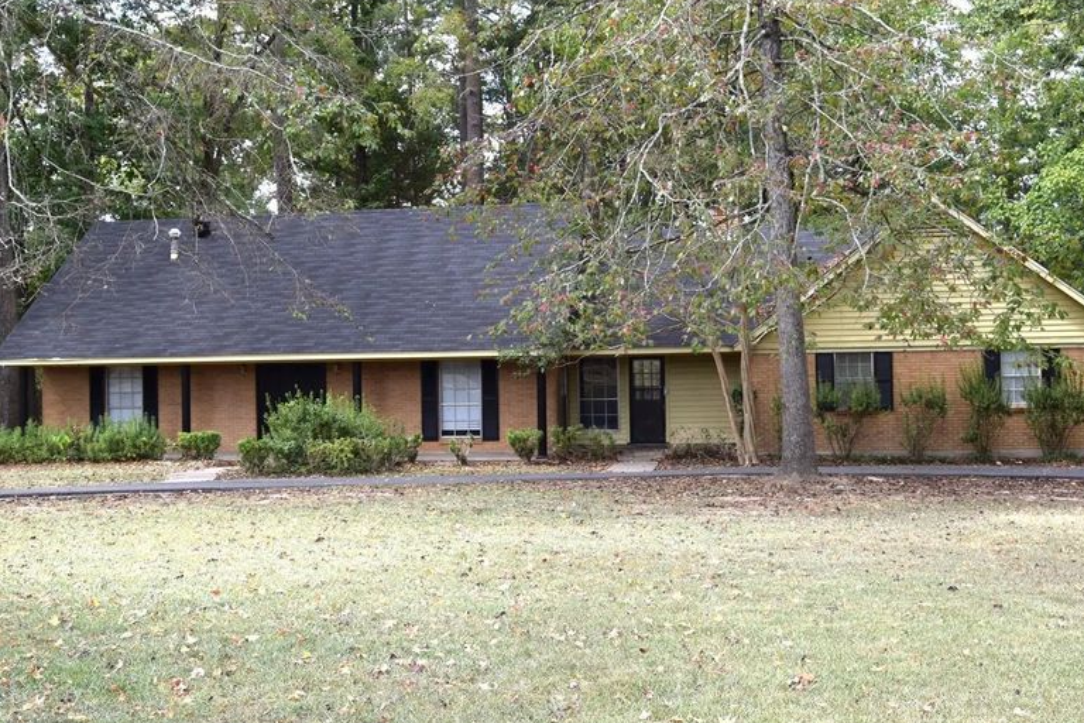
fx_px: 1204
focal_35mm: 40
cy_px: 320
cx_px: 518
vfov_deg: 33.4
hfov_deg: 48.4
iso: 400
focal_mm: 20
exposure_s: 1/250
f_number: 8
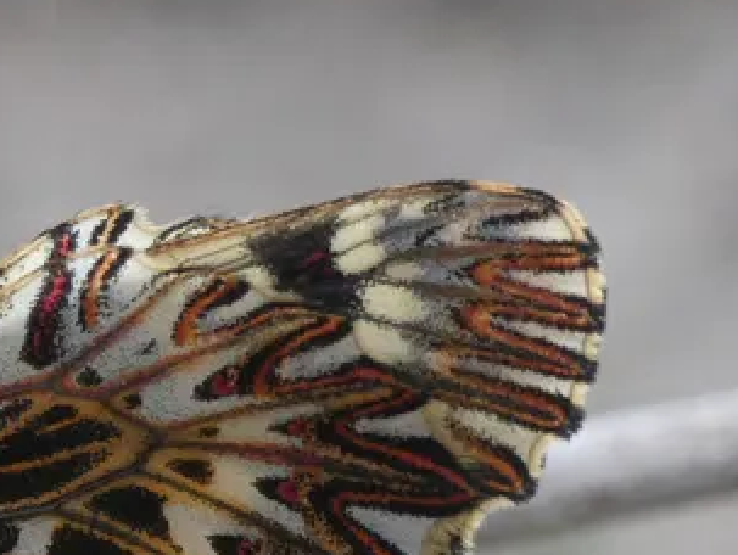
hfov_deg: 7.3
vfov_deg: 5.5
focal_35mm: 270
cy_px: 511
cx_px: 22
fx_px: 5763
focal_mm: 22.9
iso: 125
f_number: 5.2
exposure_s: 1/80
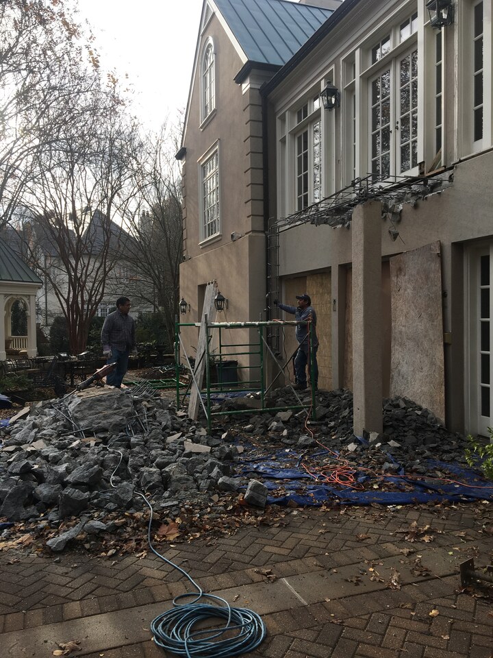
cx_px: 246
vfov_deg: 61.7
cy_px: 329
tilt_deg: +0.0
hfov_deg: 48.2
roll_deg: +1.0
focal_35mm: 29
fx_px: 551
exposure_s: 1/591
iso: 25
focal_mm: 4.15
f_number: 2.2
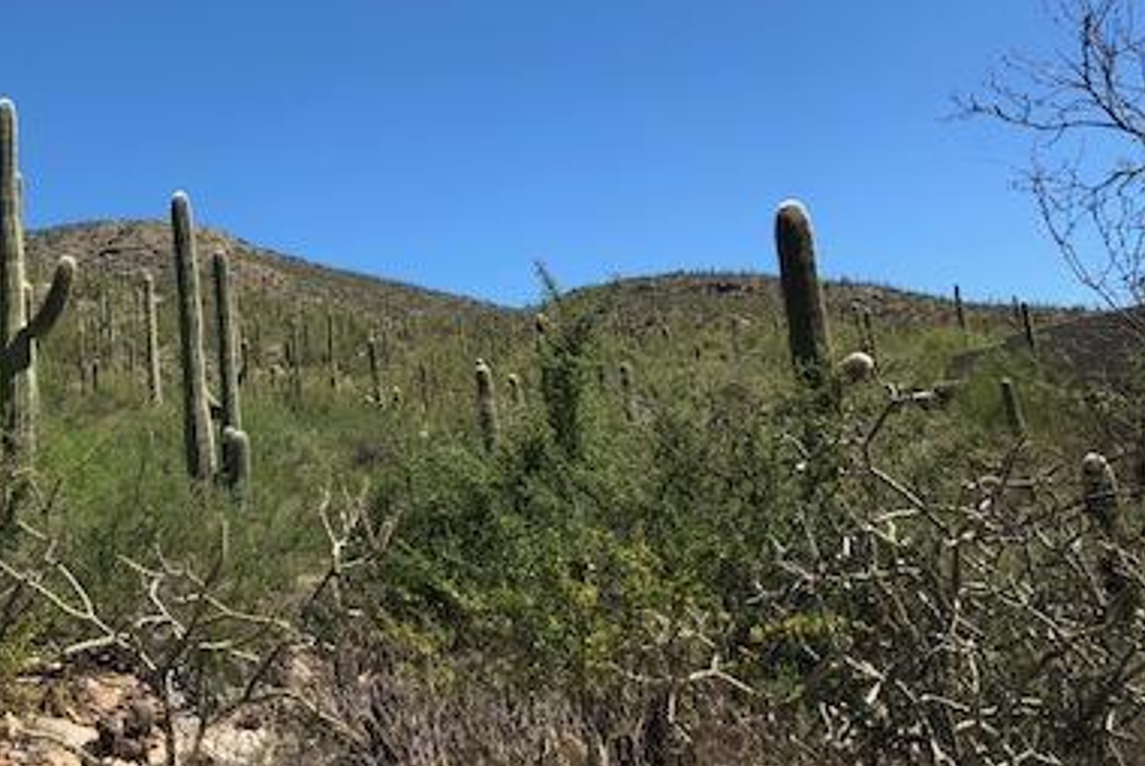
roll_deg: +4.1
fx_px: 1560
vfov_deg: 27.2
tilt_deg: +17.8
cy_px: 190
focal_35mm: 49
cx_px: 211
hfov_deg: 38.6
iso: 20
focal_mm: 3.99
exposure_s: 1/1453
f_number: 1.8
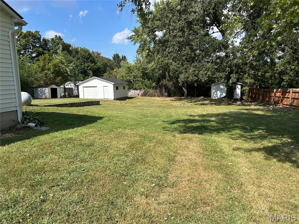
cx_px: 150
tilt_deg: -7.8
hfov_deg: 67.3
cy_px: 112
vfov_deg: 53.1
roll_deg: +2.5
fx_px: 225
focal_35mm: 26
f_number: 1.5
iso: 50
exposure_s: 1/2695
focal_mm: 5.7
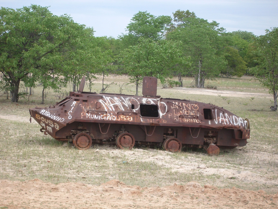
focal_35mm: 105
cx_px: 139
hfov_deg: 18.7
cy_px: 104
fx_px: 843
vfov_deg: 14.1
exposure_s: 1/250
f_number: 4.8
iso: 80
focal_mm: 17.4
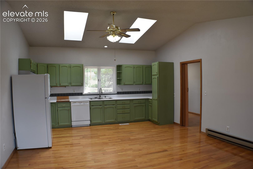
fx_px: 242
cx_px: 126
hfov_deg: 55.1
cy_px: 84
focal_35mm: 34
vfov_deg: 38.4
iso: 400
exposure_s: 1/125
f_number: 5.6
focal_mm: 23
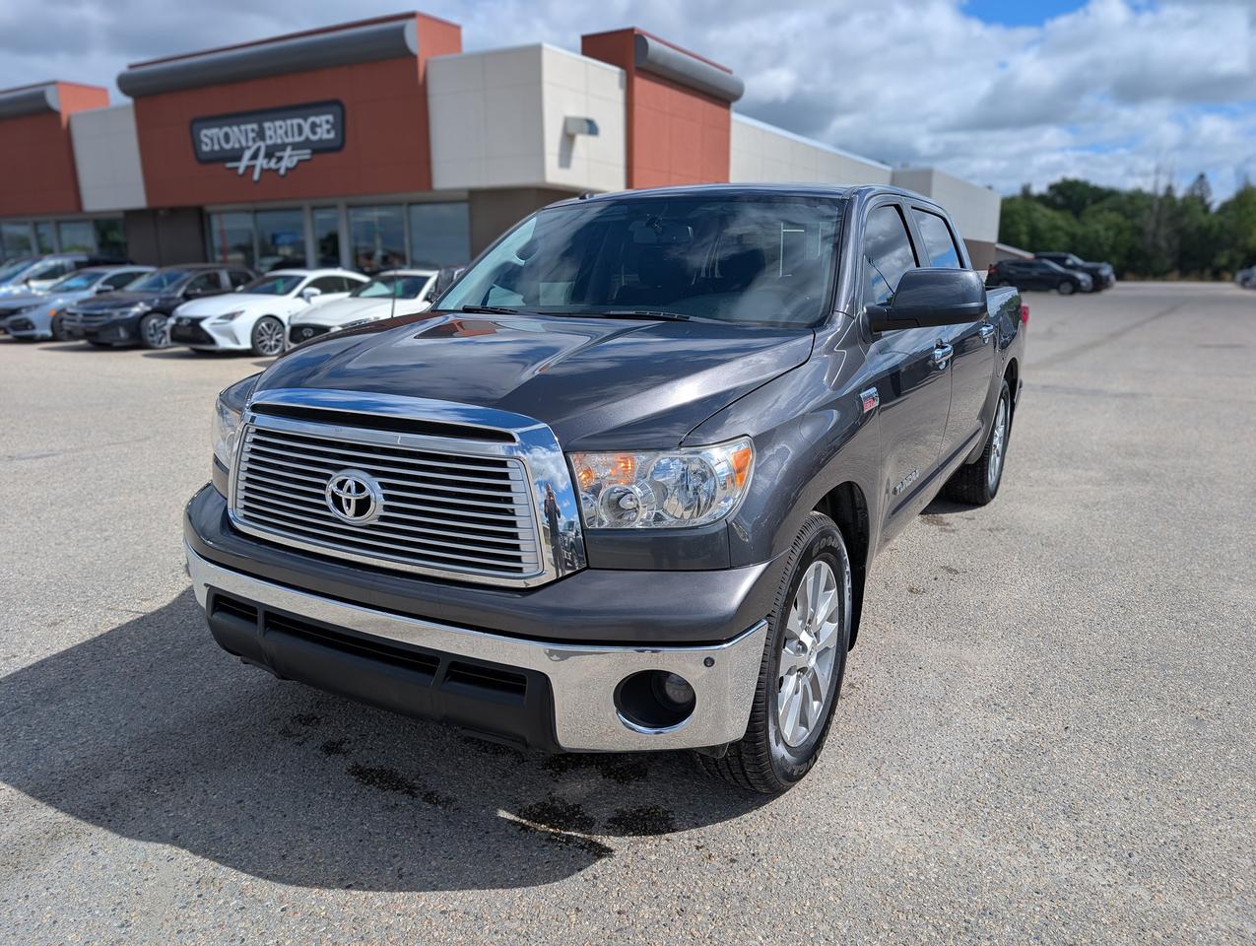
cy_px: 473
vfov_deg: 56.9
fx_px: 872
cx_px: 628
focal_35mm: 24
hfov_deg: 71.5
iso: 19
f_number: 1.68
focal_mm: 6.9
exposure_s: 1/1603
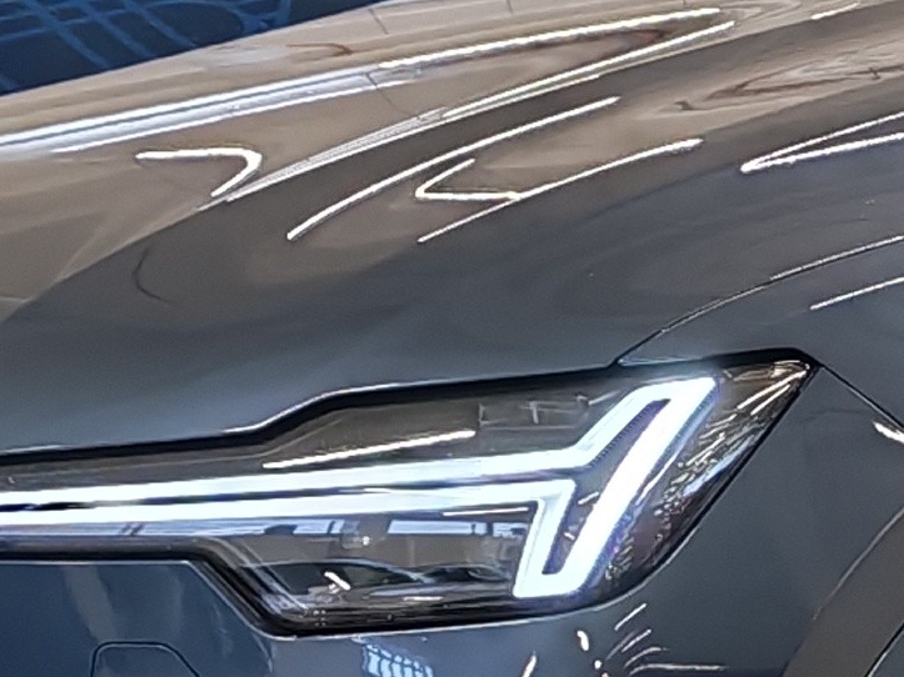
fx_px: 4883
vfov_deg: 7.9
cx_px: 1107
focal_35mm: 187
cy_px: 652
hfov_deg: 10.4
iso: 500
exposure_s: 1/100
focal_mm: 6.12
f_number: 1.9
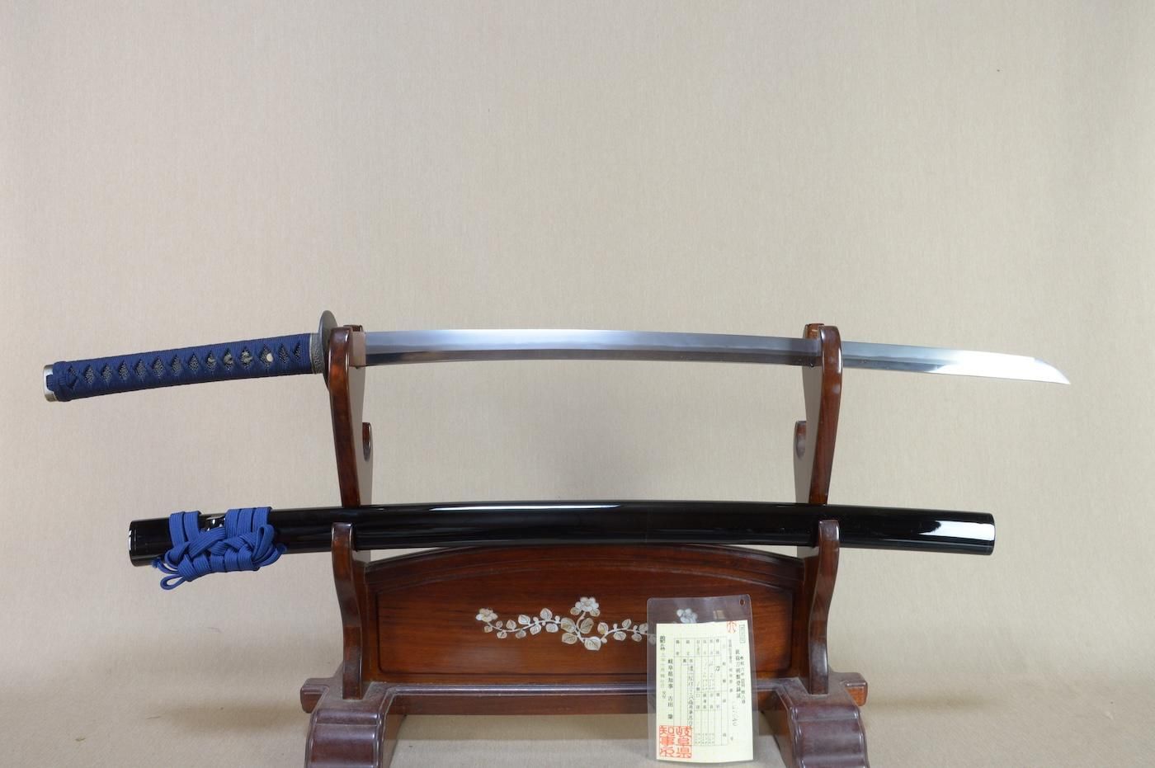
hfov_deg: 62.0
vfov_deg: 43.5
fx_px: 962
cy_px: 384
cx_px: 578
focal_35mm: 30
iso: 400
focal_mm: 20
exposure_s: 1/1.6
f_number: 11
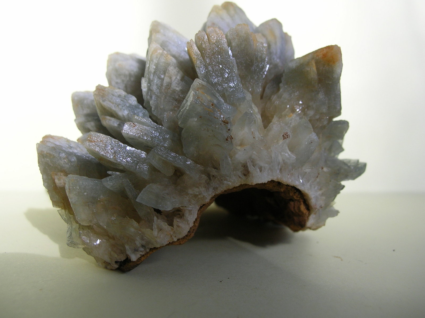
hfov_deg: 51.4
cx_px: 212
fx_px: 442
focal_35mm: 36
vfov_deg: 39.6
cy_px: 159
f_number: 2.7
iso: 50
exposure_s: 1/30.7
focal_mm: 6
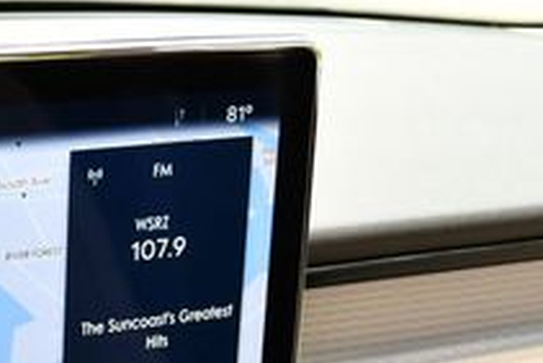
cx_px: -178
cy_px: 502
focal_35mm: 109
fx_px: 1645
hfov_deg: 17.5
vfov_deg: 12.1
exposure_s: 1/250
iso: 400
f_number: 3.5
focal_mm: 18
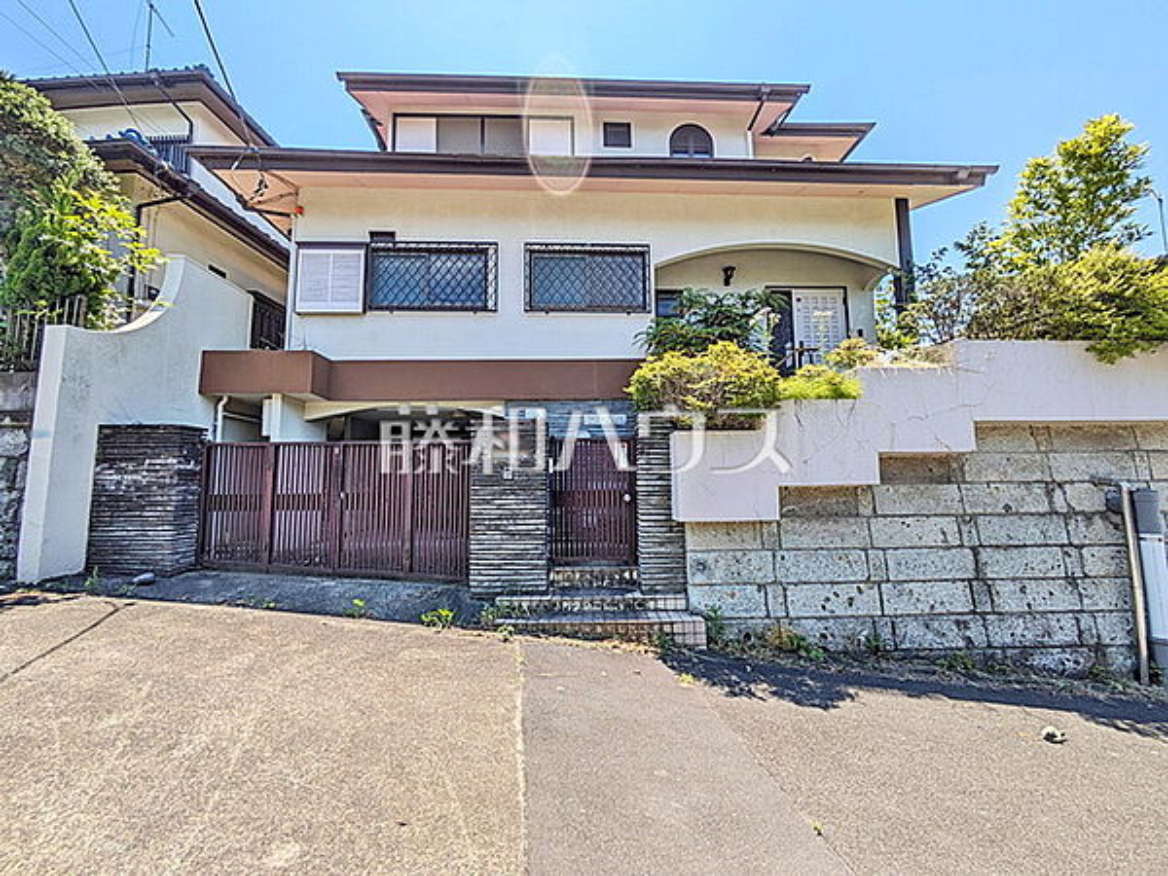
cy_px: 438
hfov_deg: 102.1
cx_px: 584
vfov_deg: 85.7
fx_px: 472
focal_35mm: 14
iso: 50
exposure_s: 1/1235
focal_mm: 1.83
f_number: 2.2
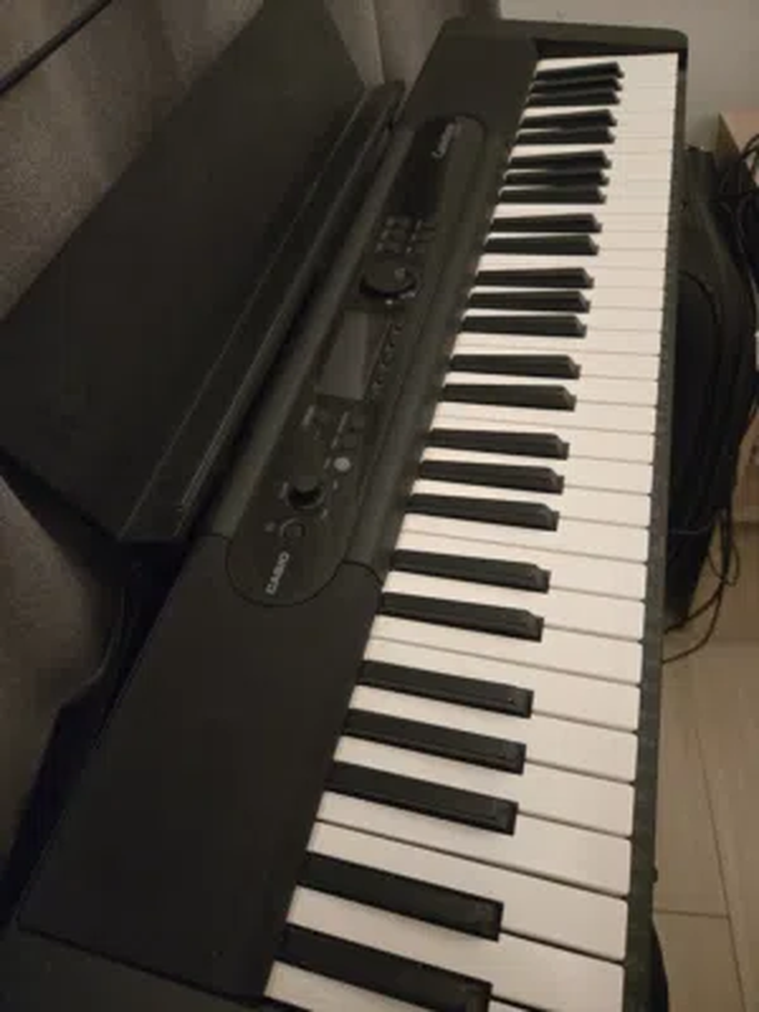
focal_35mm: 23
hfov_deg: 58.9
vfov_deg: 73.9
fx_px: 672
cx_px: 380
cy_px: 506
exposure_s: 1/50
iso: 1250
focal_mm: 5.4
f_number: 1.8
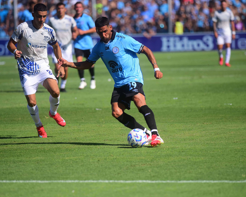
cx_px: 127
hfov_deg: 5.7
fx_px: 2468
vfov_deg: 4.6
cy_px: 98
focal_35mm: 339
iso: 640
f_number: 4
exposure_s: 1/6400
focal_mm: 300
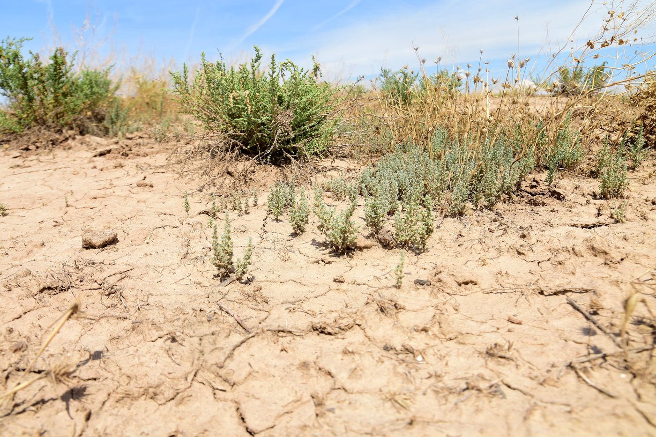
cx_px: 328
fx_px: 465
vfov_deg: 50.4
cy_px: 218
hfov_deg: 70.4
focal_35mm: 26
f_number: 8
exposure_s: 1/250
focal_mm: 17
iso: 100
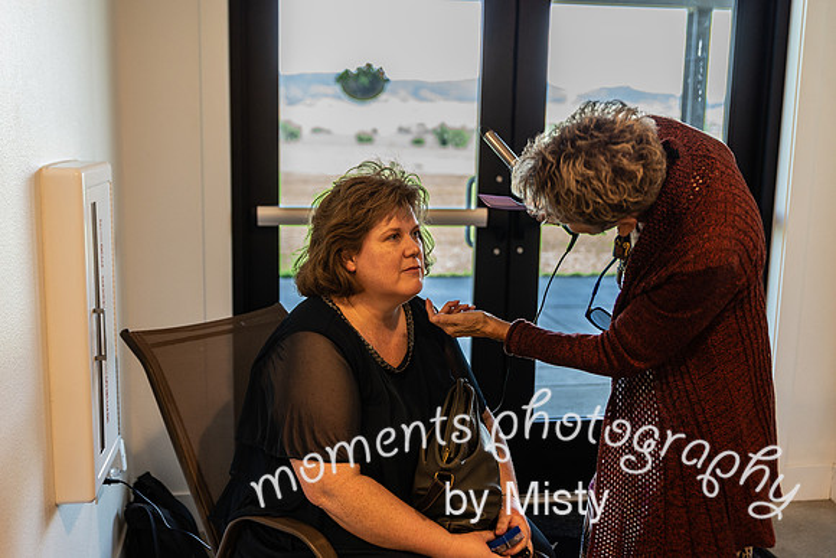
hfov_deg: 48.4
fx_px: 929
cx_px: 418
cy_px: 279
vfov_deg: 33.4
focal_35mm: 40
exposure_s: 1/160
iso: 500
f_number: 2.8
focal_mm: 40
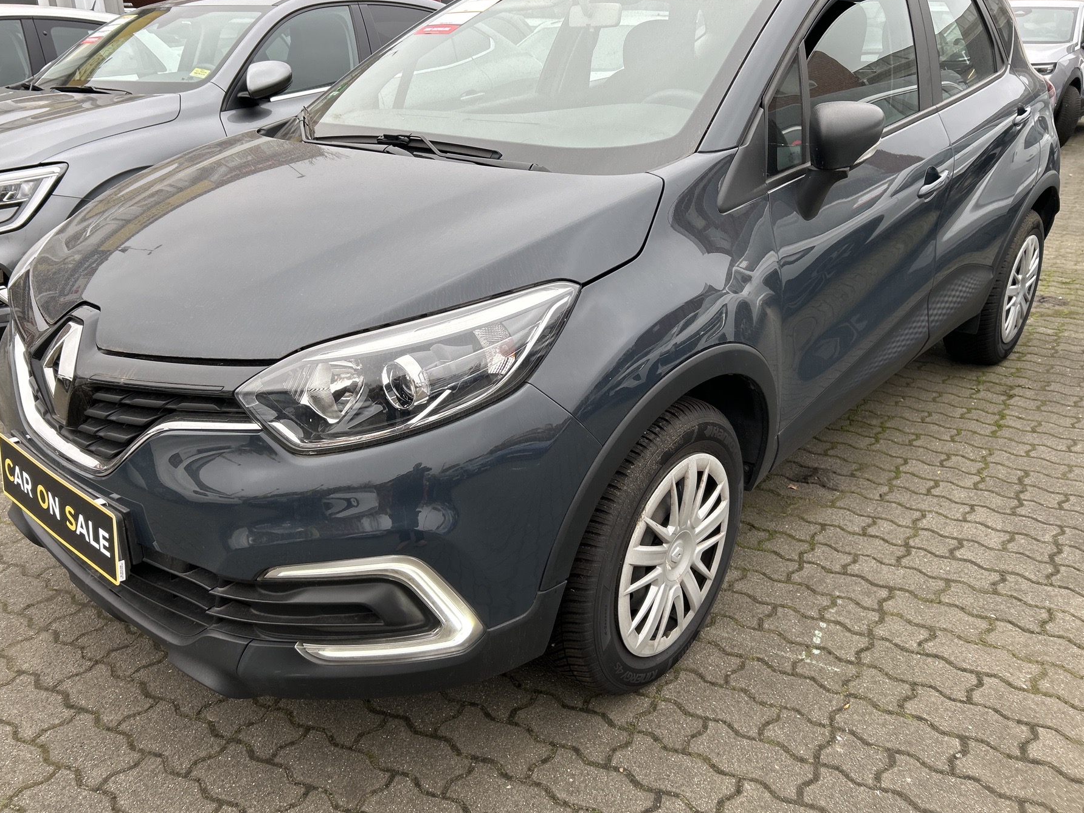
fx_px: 877
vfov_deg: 49.7
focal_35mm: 28
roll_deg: +1.3
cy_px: 380
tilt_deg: -16.5
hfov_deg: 63.4
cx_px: 510
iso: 50
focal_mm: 5.7
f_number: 1.5
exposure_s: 1/353
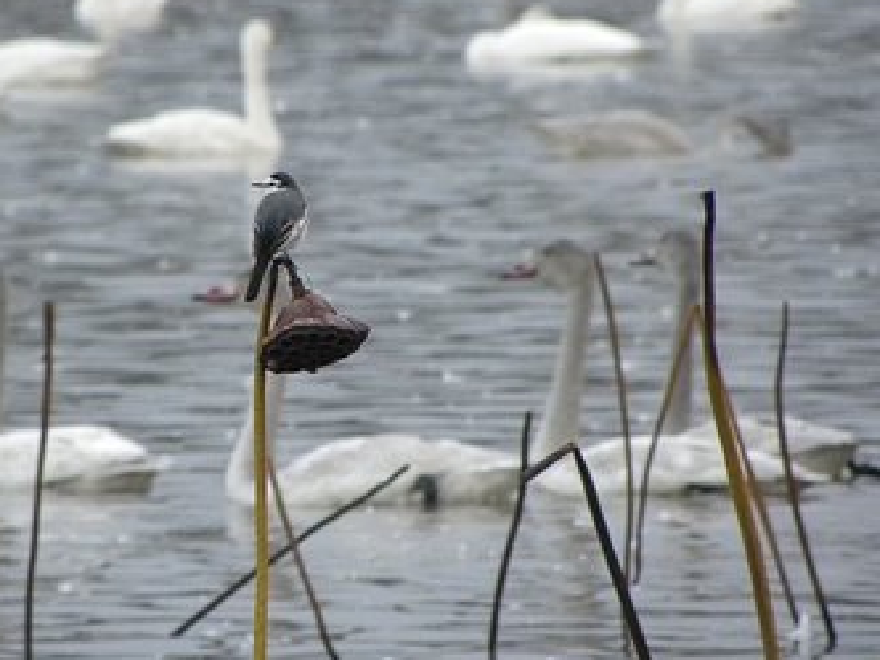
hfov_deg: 2.1
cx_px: 334
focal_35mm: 961
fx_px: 24430
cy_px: 262
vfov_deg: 1.5
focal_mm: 110.4
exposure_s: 1/67.6
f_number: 5
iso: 400
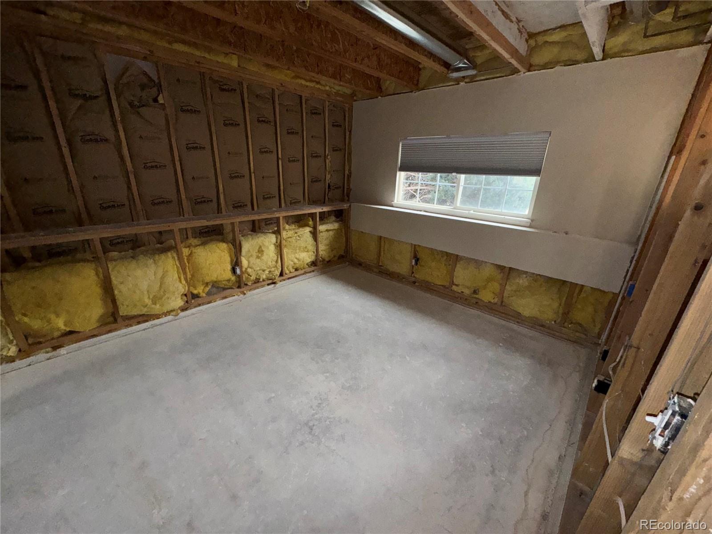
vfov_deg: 85.7
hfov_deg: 102.1
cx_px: 356
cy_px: 267
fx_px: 288
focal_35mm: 14
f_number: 2.2
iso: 160
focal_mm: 2.22
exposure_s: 1/60
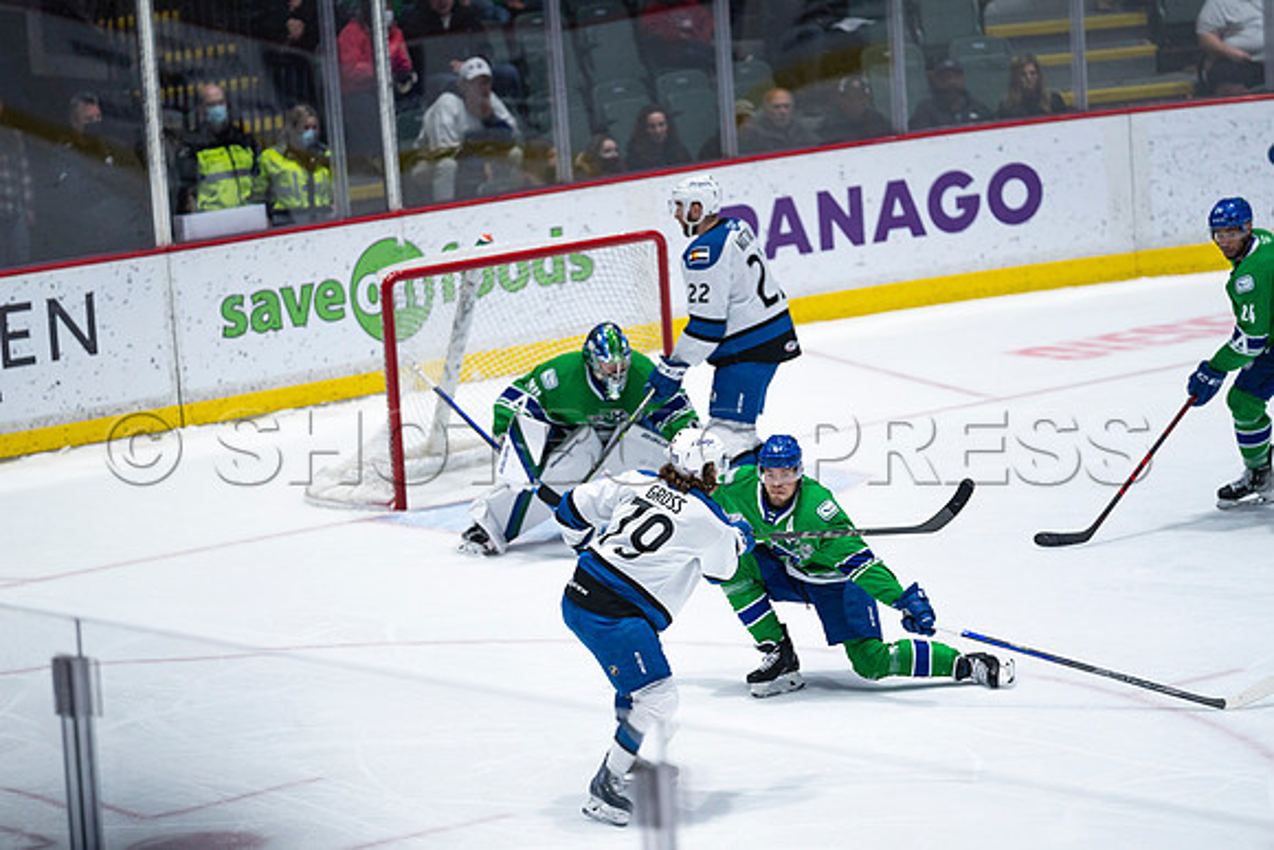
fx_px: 7079
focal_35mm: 200
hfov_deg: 10.3
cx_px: 637
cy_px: 425
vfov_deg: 6.9
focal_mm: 200
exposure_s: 1/1250
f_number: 2.8
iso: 1250
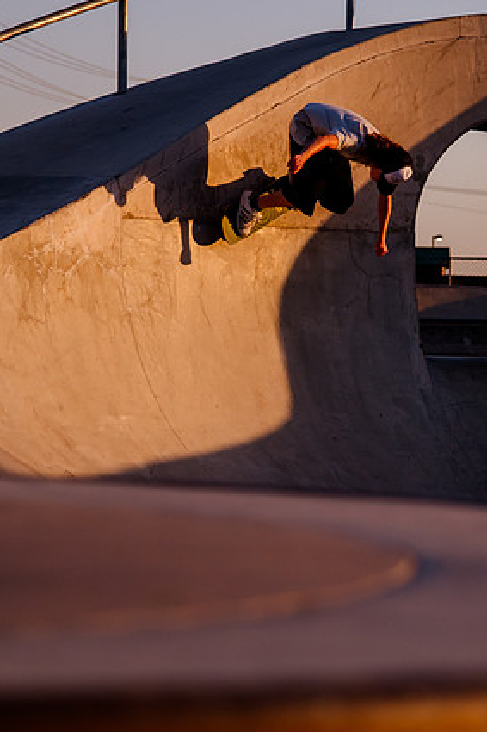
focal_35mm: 156
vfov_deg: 13.2
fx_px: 3168
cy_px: 300
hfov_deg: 8.8
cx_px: 313
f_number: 4
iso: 1000
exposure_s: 1/5000
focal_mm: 85
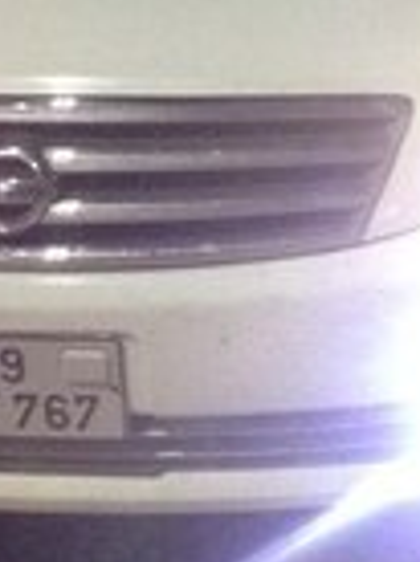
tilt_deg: -1.6
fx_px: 1931
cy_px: -362
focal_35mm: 119
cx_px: 718
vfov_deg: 15.0
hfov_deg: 11.6
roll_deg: -1.0
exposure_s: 1/20
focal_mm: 4.12
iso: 320
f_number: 2.4
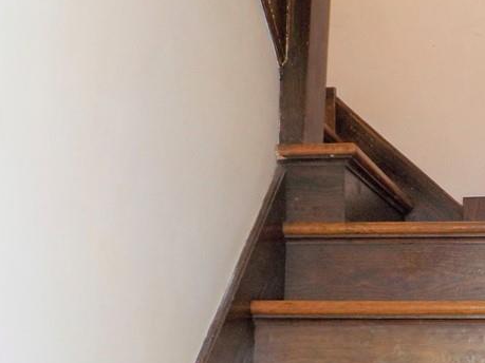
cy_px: 209
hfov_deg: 28.1
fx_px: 938
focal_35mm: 67
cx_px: 419
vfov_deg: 21.9
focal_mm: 4.1
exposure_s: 1/30
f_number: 3.3
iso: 200
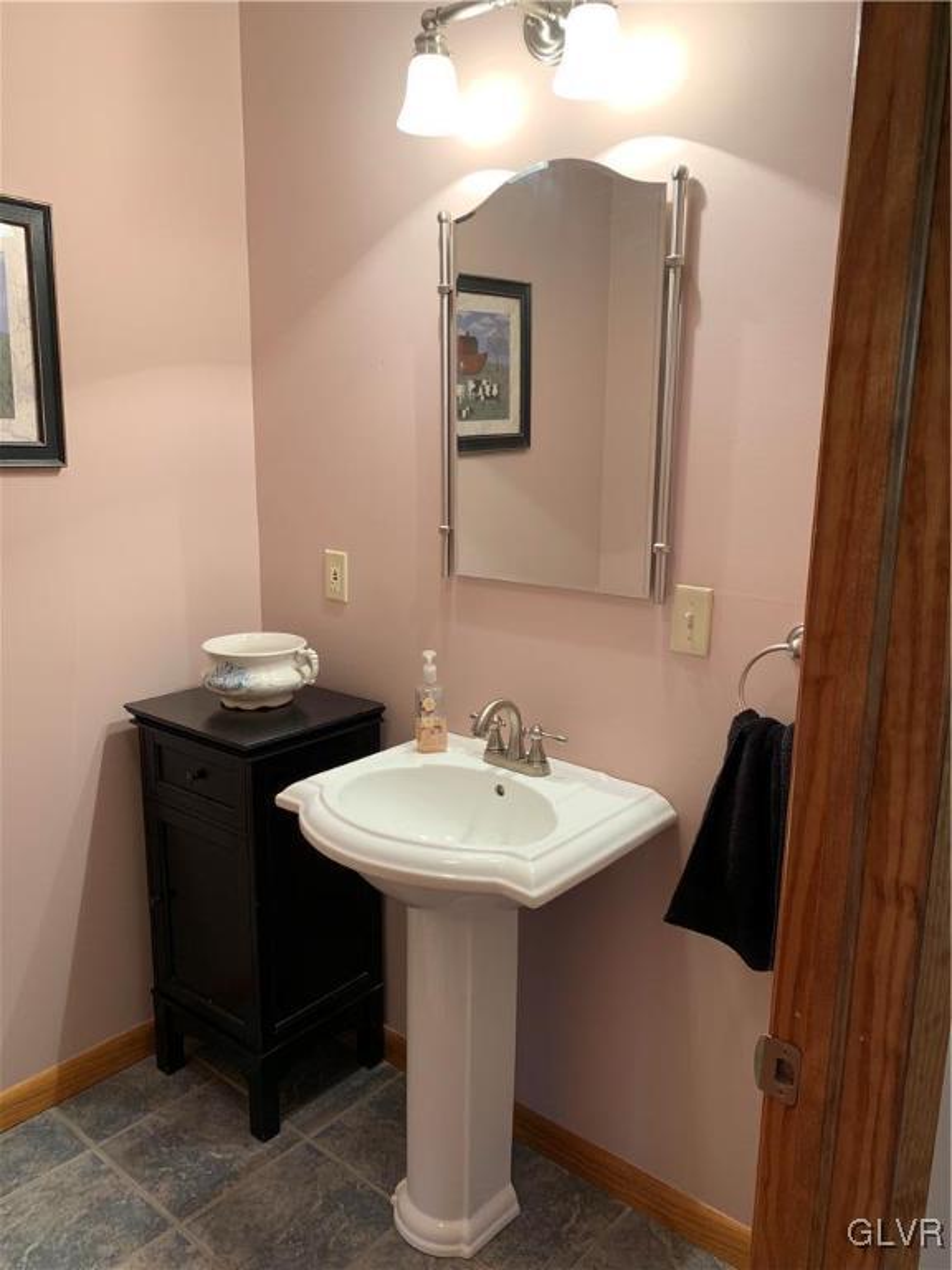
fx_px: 953
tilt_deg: -12.2
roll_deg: -1.4
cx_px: 476
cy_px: 635
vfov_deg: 67.3
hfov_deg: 53.1
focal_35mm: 26
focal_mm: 4.25
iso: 64
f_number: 1.8
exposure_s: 1/60
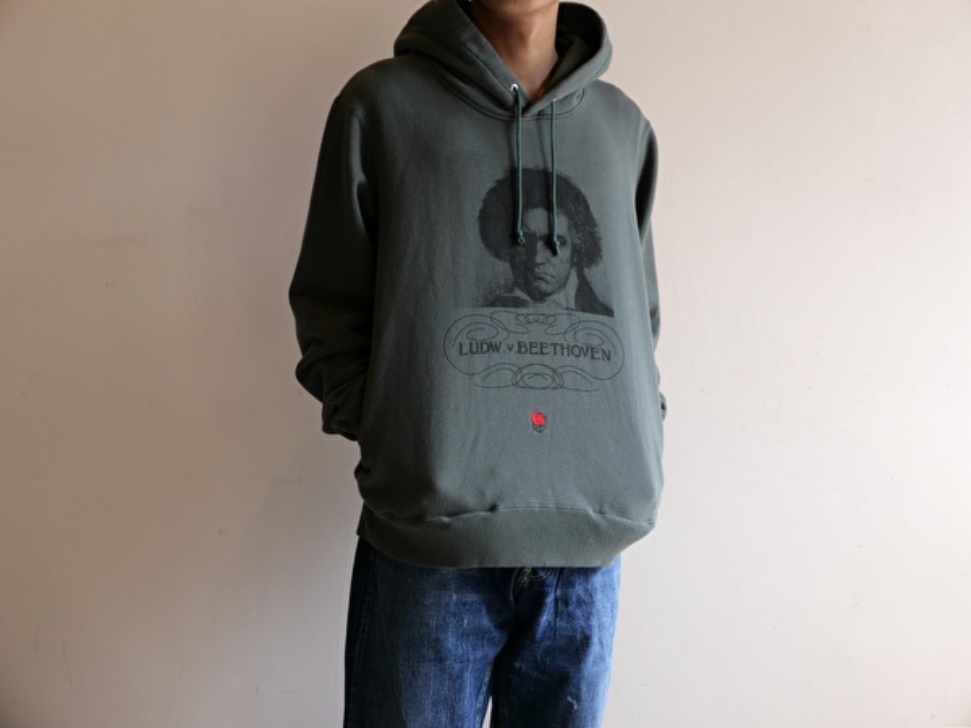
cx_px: 486
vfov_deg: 19.6
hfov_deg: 26.0
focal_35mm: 75
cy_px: 364
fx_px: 2104
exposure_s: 1/200
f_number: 2.8
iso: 200
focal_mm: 34
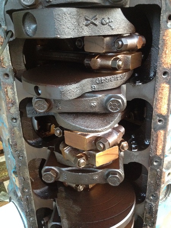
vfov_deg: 52.6
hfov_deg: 40.7
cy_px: 114
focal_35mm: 35
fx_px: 231
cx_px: 86
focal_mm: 4.28
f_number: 2.4
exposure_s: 1/15
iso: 400
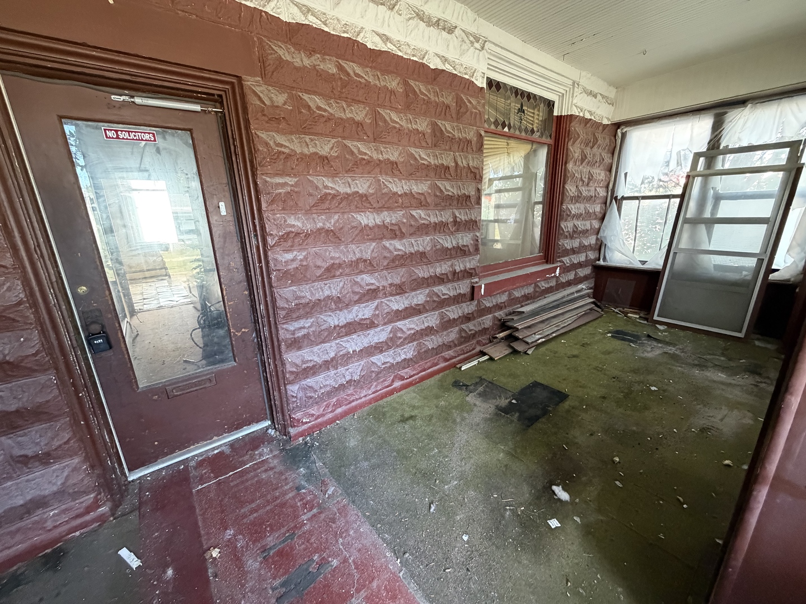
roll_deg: +2.0
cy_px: 302
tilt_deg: -14.8
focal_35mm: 14
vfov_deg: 85.7
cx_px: 403
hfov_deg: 102.1
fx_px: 326
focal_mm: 2.22
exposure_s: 1/60
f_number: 2.2
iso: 640
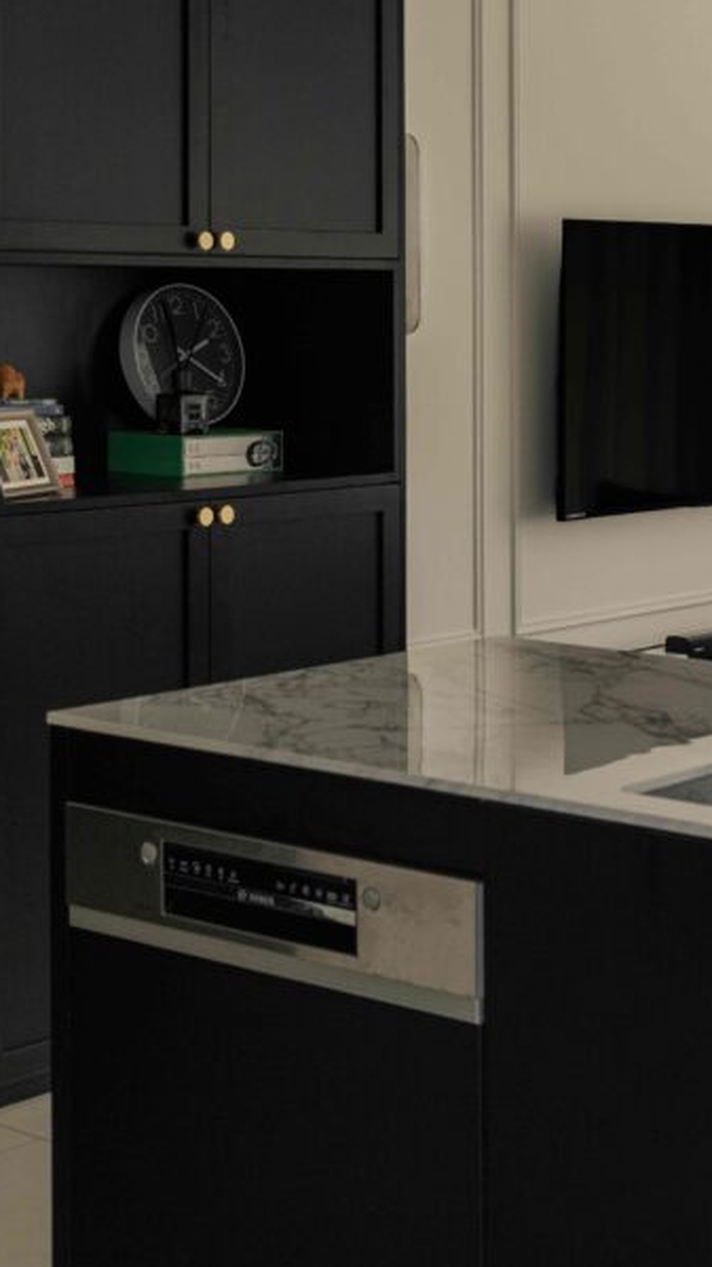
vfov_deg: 30.6
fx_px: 2285
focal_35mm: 68
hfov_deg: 17.6
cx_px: 578
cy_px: 353
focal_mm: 38
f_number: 7.1
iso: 400
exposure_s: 1/8
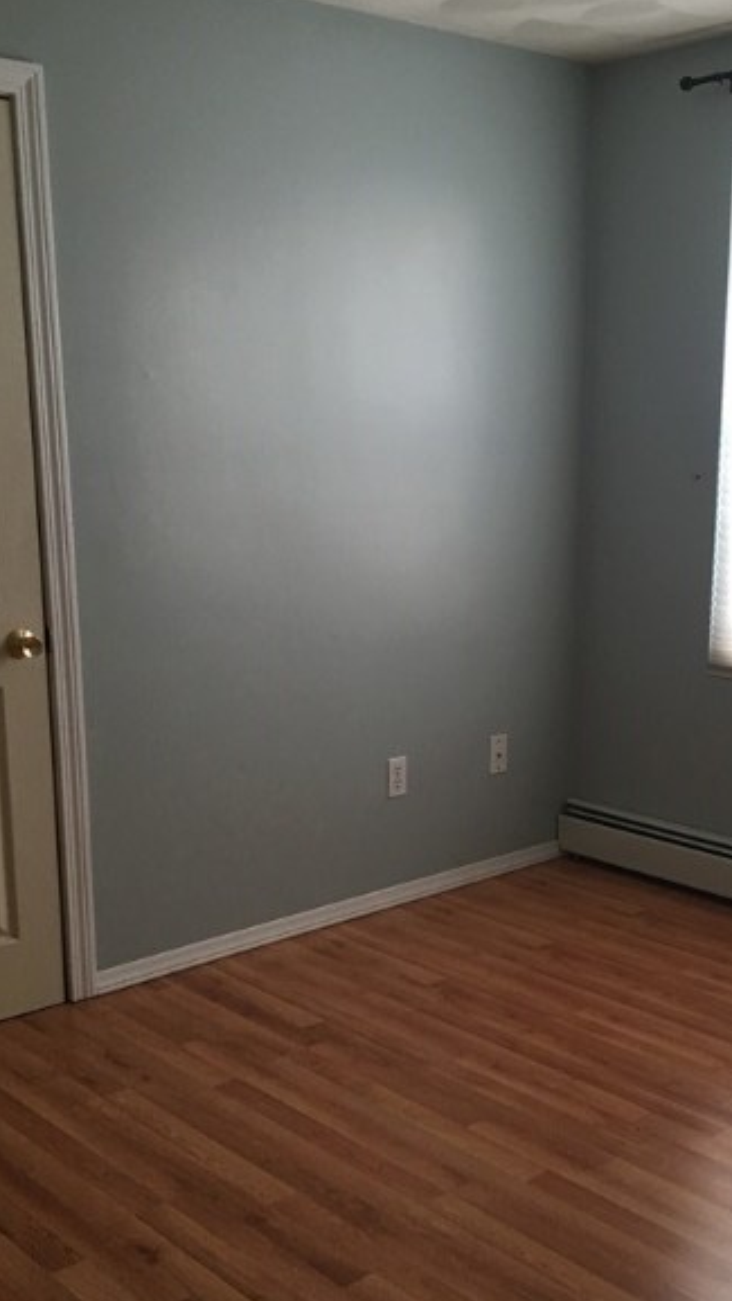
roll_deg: +0.3
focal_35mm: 42
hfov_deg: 28.3
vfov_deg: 48.1
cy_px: 779
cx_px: 423
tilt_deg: -14.0
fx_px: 1450
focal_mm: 4.15
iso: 64
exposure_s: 1/33
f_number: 2.2
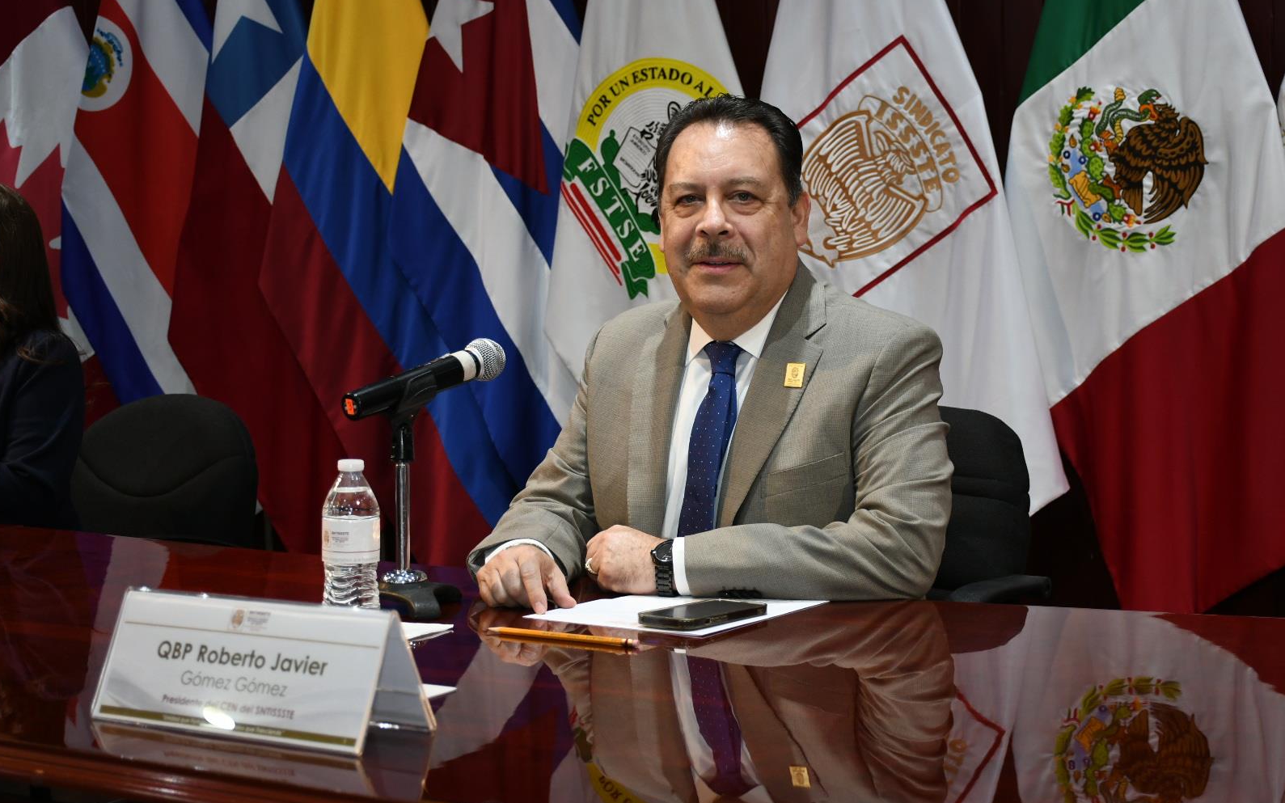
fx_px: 1856
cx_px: 646
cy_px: 404
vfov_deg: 24.4
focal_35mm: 53
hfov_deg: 38.2
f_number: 4.2
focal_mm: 34
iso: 1000
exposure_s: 1/100
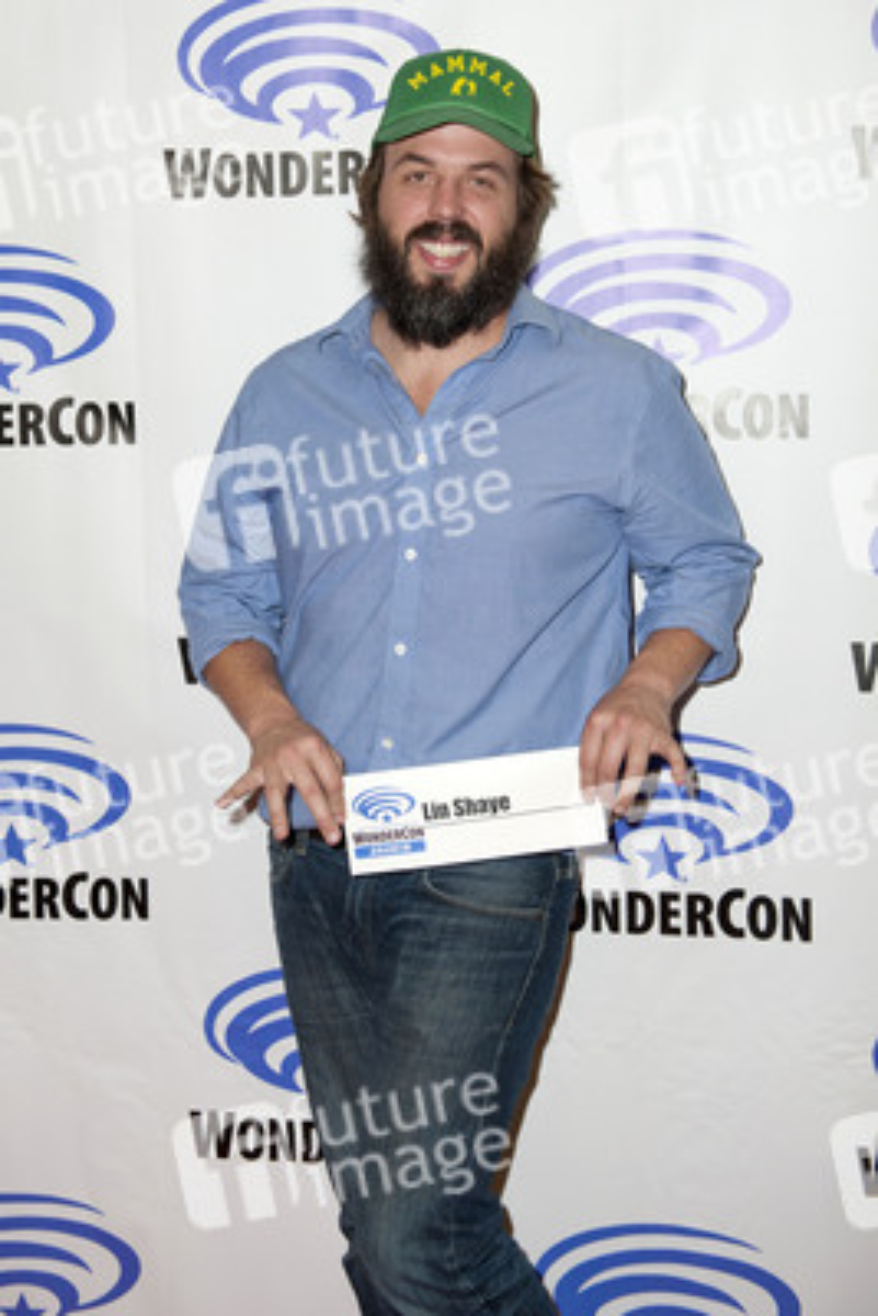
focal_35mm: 48
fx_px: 1754
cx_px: 439
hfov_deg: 28.1
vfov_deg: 41.1
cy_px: 658
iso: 400
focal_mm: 48
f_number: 4
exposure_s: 1/400
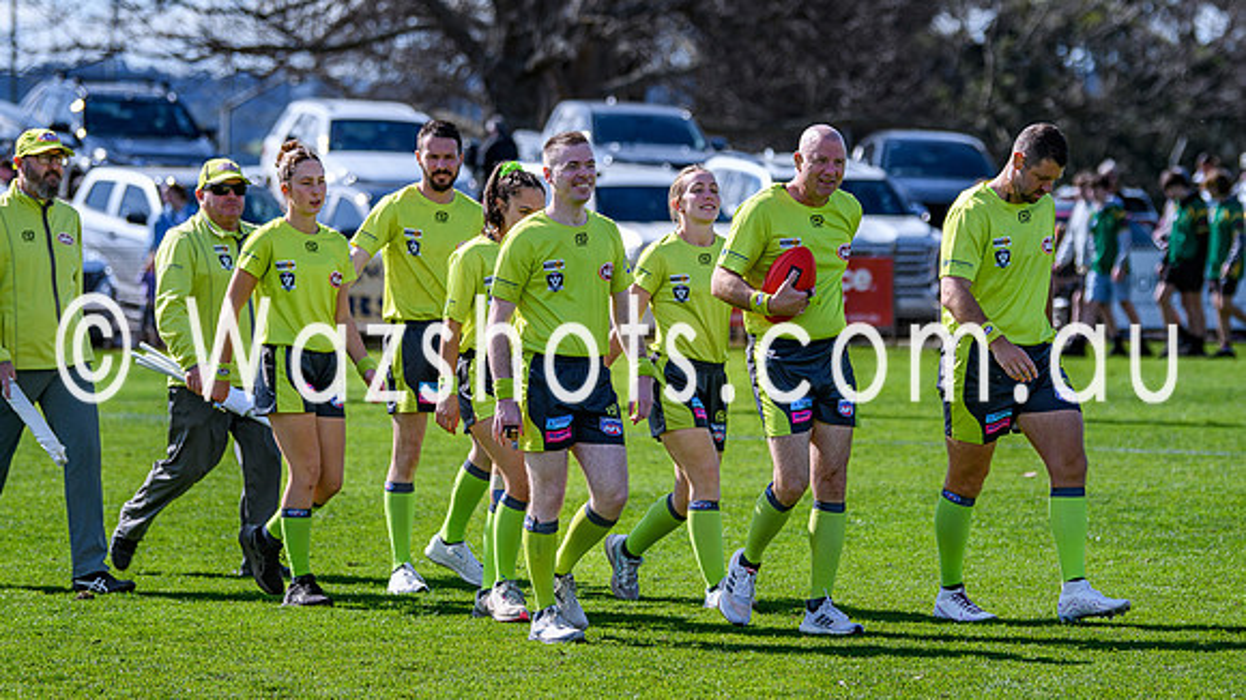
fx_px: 7158
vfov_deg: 5.6
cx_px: 716
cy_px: 312
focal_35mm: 217
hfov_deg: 9.9
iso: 140
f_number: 2.8
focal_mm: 120
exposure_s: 1/3200
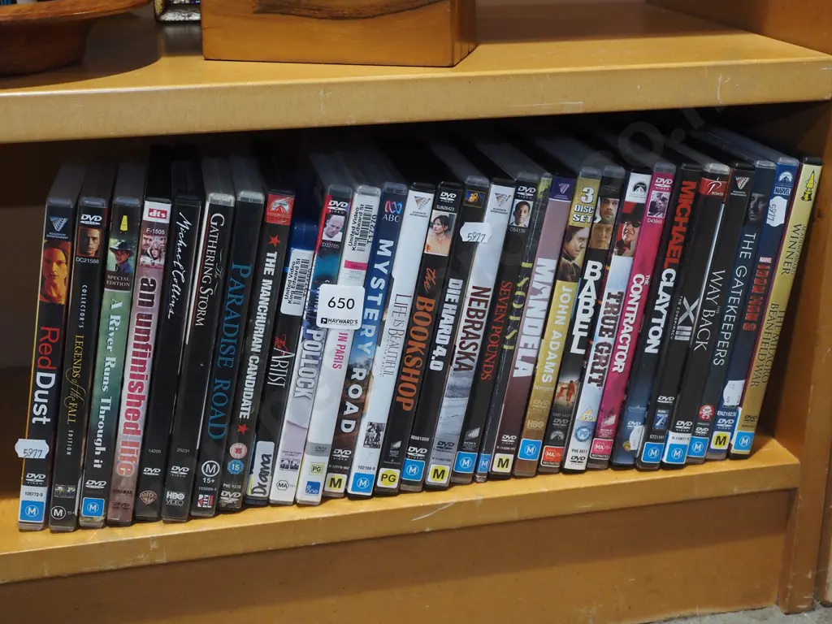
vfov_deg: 28.0
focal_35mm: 52
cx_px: 416
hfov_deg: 36.8
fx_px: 1250
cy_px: 312
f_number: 5.6
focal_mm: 26
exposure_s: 1/60
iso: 1600
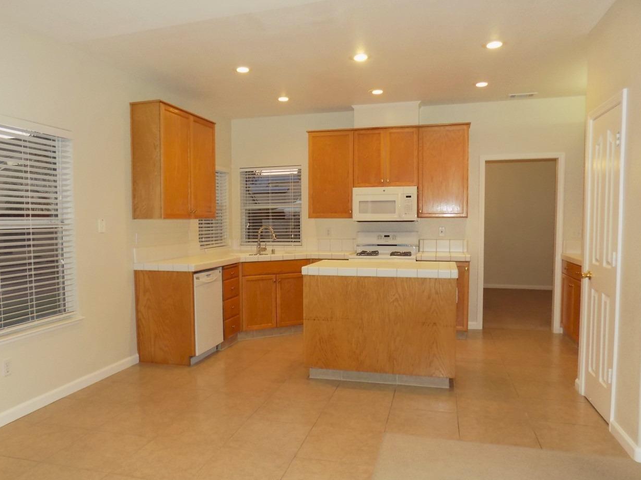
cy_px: 257
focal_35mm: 27
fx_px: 500
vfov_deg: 51.3
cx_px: 279
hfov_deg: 65.1
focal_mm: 4
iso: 220
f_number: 3.1
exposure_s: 1/30
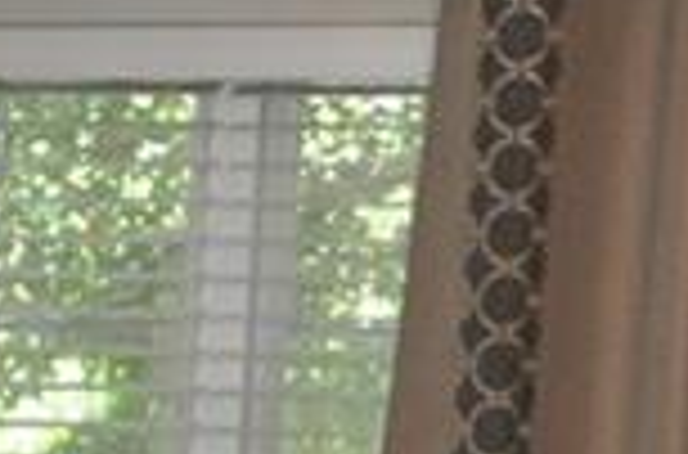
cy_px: 766
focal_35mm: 281
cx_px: -1070
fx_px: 5354
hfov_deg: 6.9
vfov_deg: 4.8
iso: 800
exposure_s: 1/160
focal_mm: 28
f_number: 4
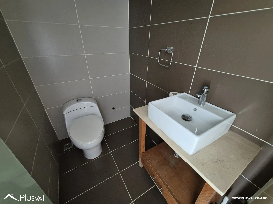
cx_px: 136
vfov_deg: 89.9
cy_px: 102
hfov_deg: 106.2
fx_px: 103
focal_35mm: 13
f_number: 2.2
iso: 1250
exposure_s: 1/40
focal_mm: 2.2
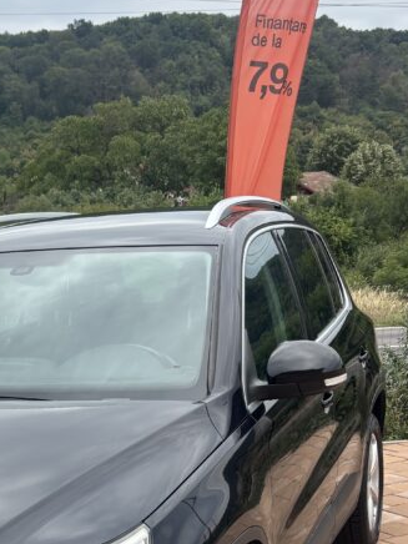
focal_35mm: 61
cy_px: 425
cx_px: -20
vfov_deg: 31.0
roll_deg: +2.5
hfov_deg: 22.9
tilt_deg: -11.4
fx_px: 959
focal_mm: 5.96
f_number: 1.6
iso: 50
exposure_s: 1/988
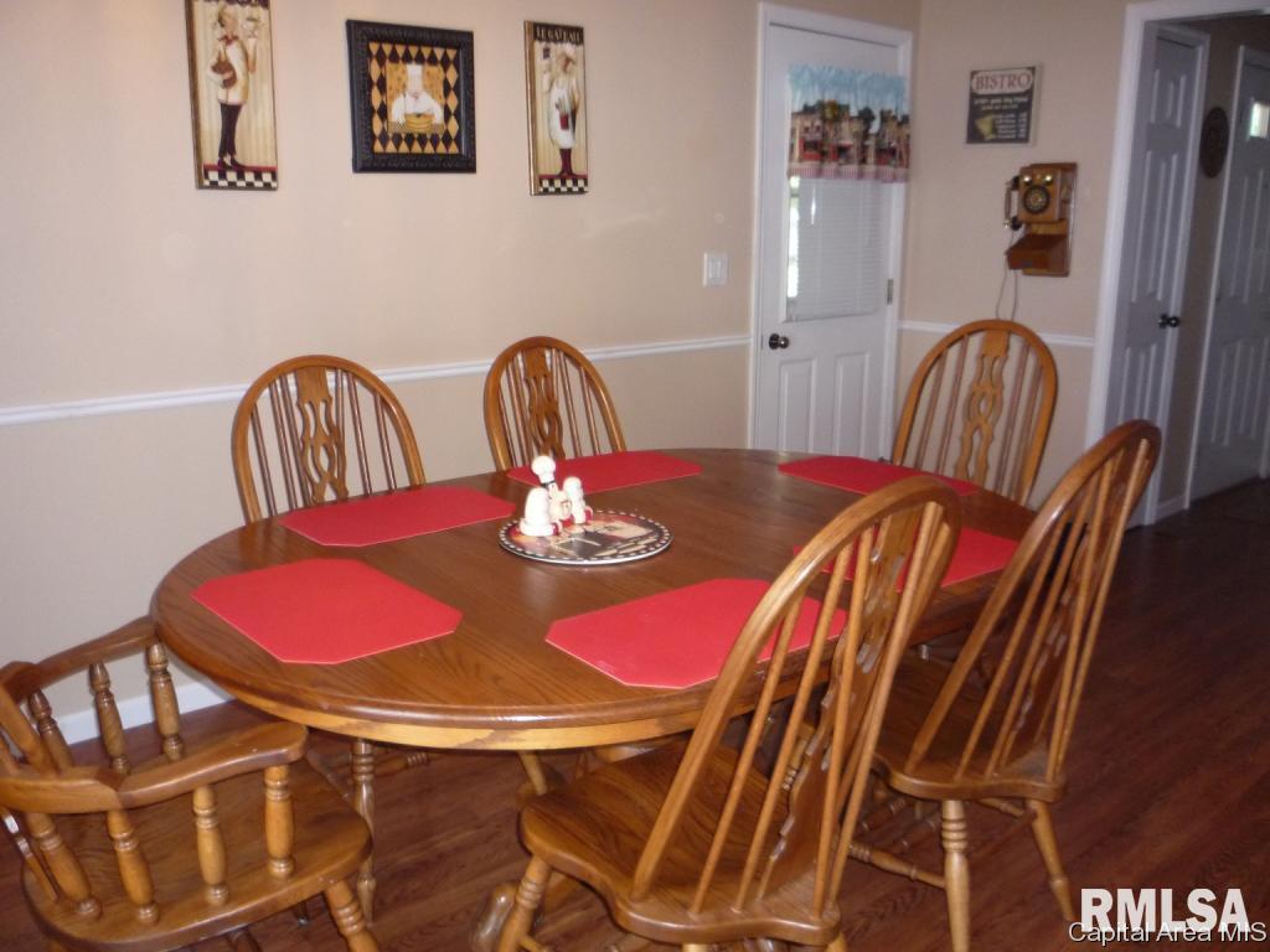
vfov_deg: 46.8
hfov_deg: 60.0
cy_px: 476
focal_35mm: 30
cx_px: 635
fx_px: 1101
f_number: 3.3
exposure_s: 1/30
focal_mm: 5.2
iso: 320
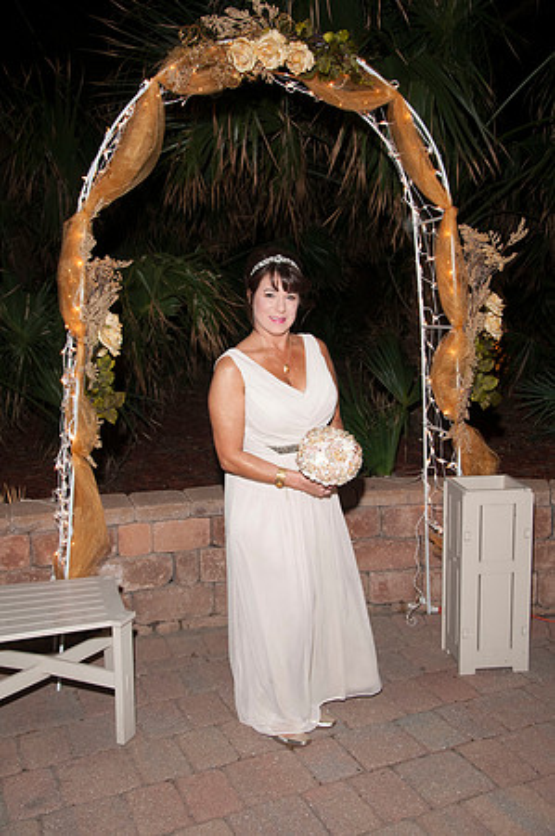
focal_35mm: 38
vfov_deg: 51.3
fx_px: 869
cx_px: 278
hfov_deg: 35.4
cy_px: 418
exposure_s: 1/30
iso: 400
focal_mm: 25
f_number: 5.6
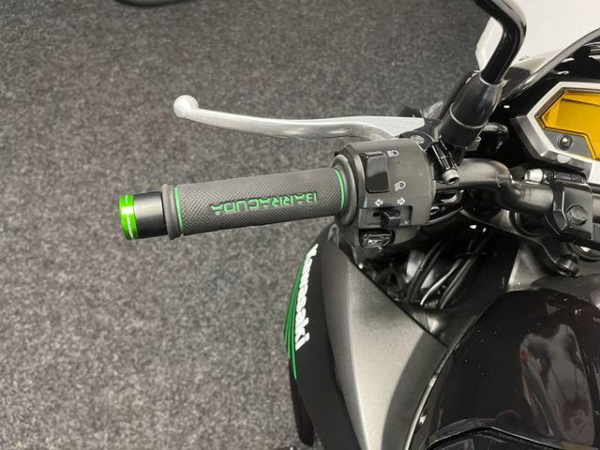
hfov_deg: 67.3
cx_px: 300
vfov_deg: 53.1
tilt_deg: -56.6
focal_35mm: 26
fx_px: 451
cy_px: 225
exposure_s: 1/33
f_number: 1.6
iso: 500
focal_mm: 5.1
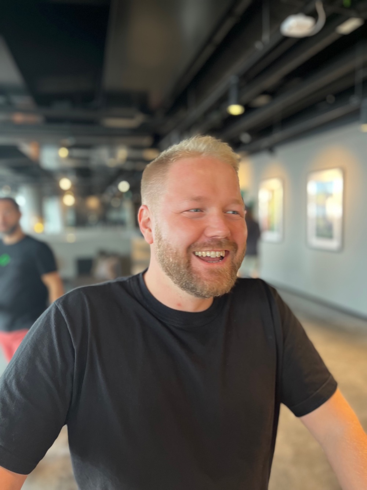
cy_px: 245
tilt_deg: -6.6
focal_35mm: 26
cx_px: 184
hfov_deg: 53.0
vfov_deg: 67.3
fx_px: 368
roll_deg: +1.0
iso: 100
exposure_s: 1/50
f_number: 1.6
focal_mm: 5.1
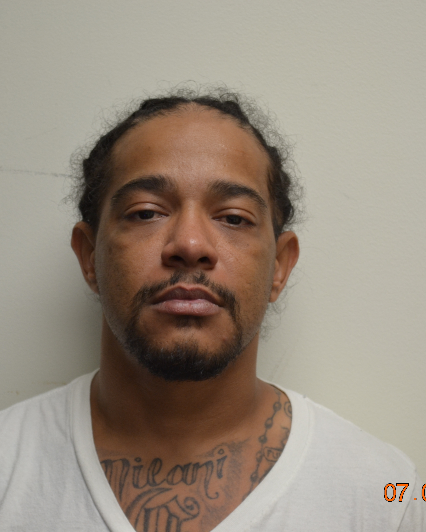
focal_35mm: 117
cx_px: 185
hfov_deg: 13.2
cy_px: 266
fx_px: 1840
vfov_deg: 16.5
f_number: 5.6
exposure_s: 1/20
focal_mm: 55
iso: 400
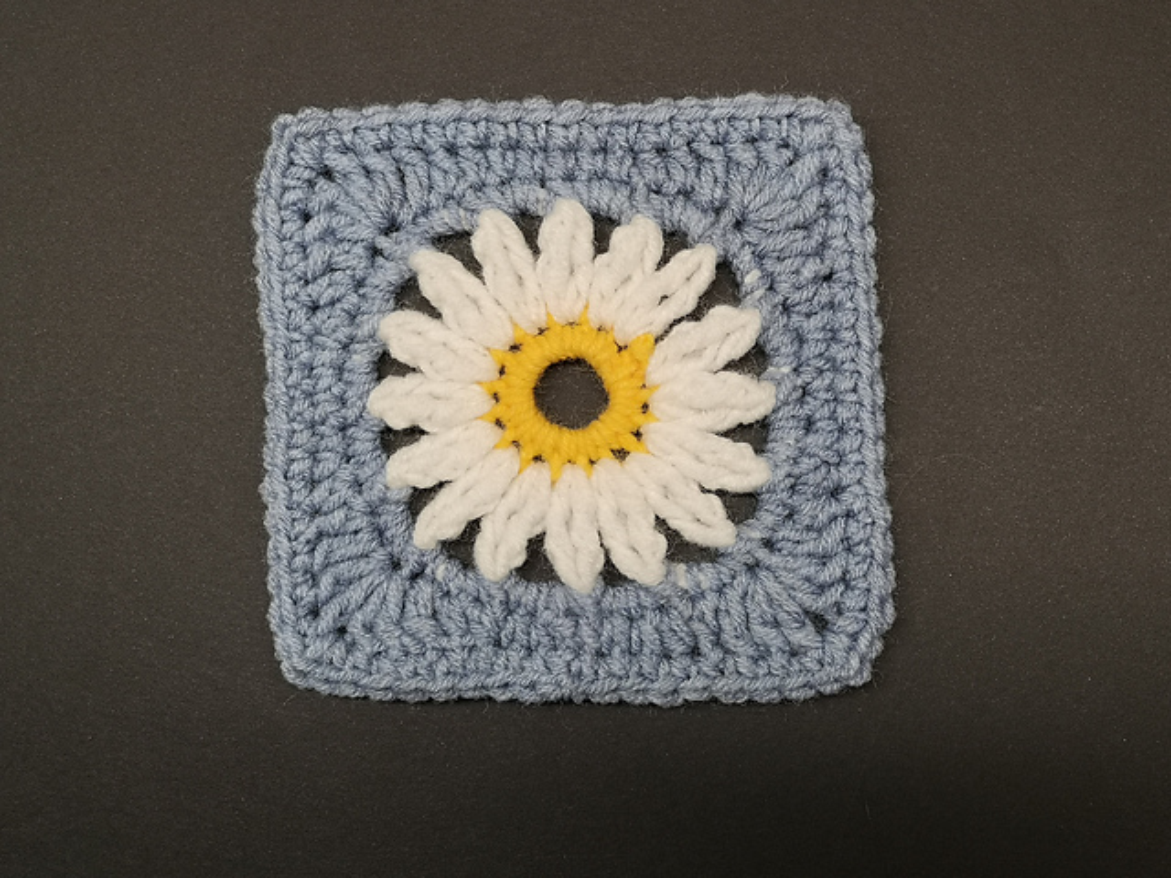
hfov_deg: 51.4
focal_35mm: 36
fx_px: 1218
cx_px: 586
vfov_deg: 39.7
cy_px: 439
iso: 80
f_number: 1.8
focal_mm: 3.95
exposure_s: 1/50
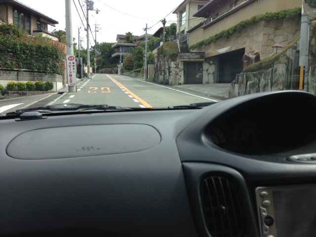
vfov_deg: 42.9
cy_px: 118
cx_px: 158
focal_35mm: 33
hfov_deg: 55.4
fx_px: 301
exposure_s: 1/763
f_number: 2.4
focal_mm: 4.13
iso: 50
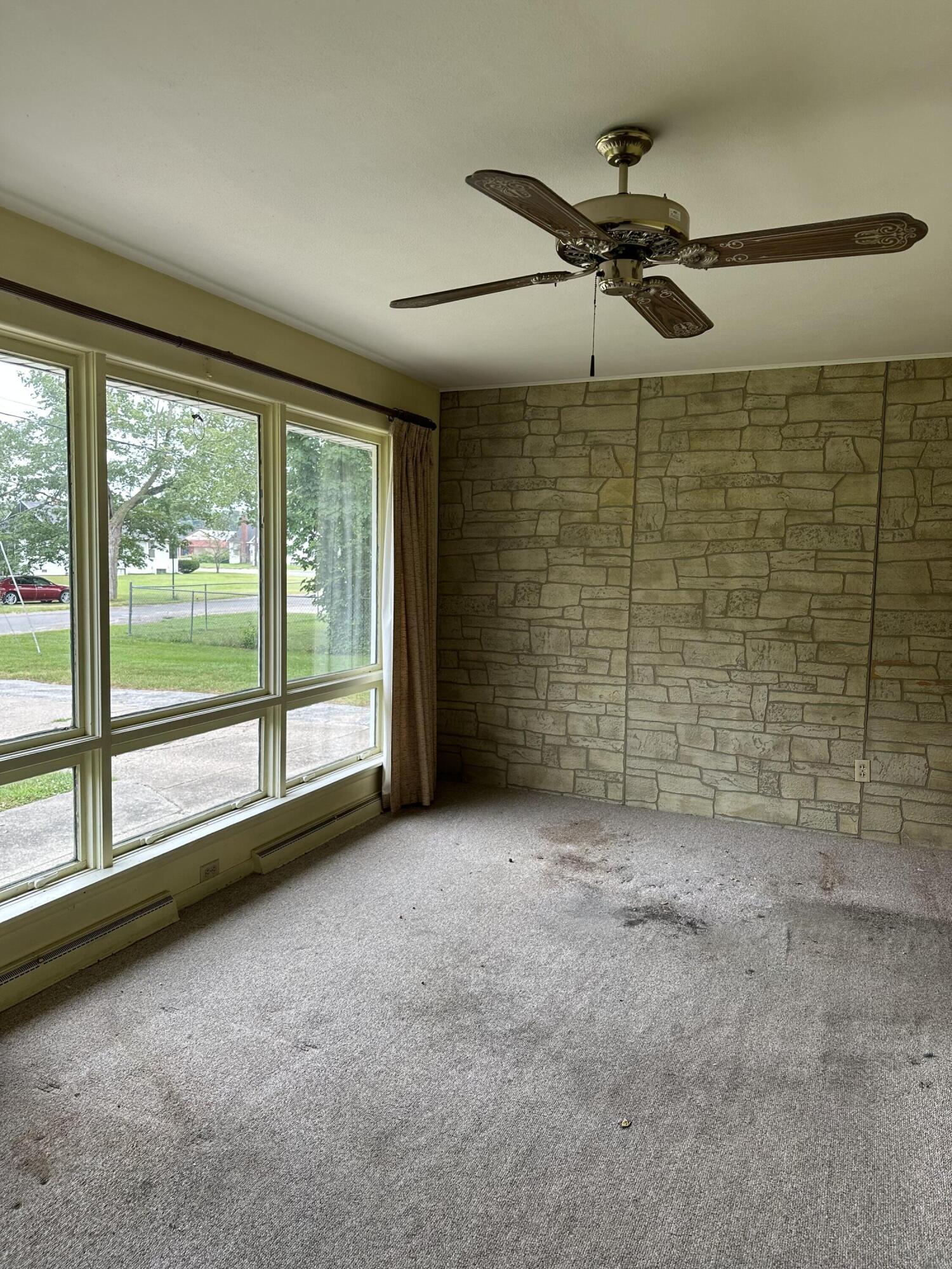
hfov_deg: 56.8
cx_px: 476
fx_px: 880
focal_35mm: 24
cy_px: 634
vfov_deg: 71.6
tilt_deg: -3.2
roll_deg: -1.8
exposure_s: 1/173
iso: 64
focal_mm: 6.86
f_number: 1.78
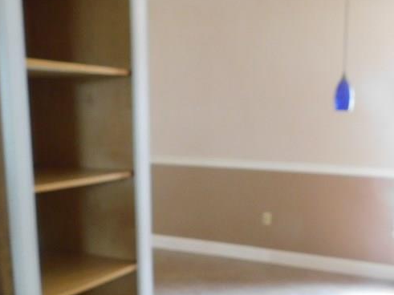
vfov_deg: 29.7
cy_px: 225
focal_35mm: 48
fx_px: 546
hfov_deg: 39.5
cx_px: 240
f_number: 3
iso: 400
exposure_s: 1/13
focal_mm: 4
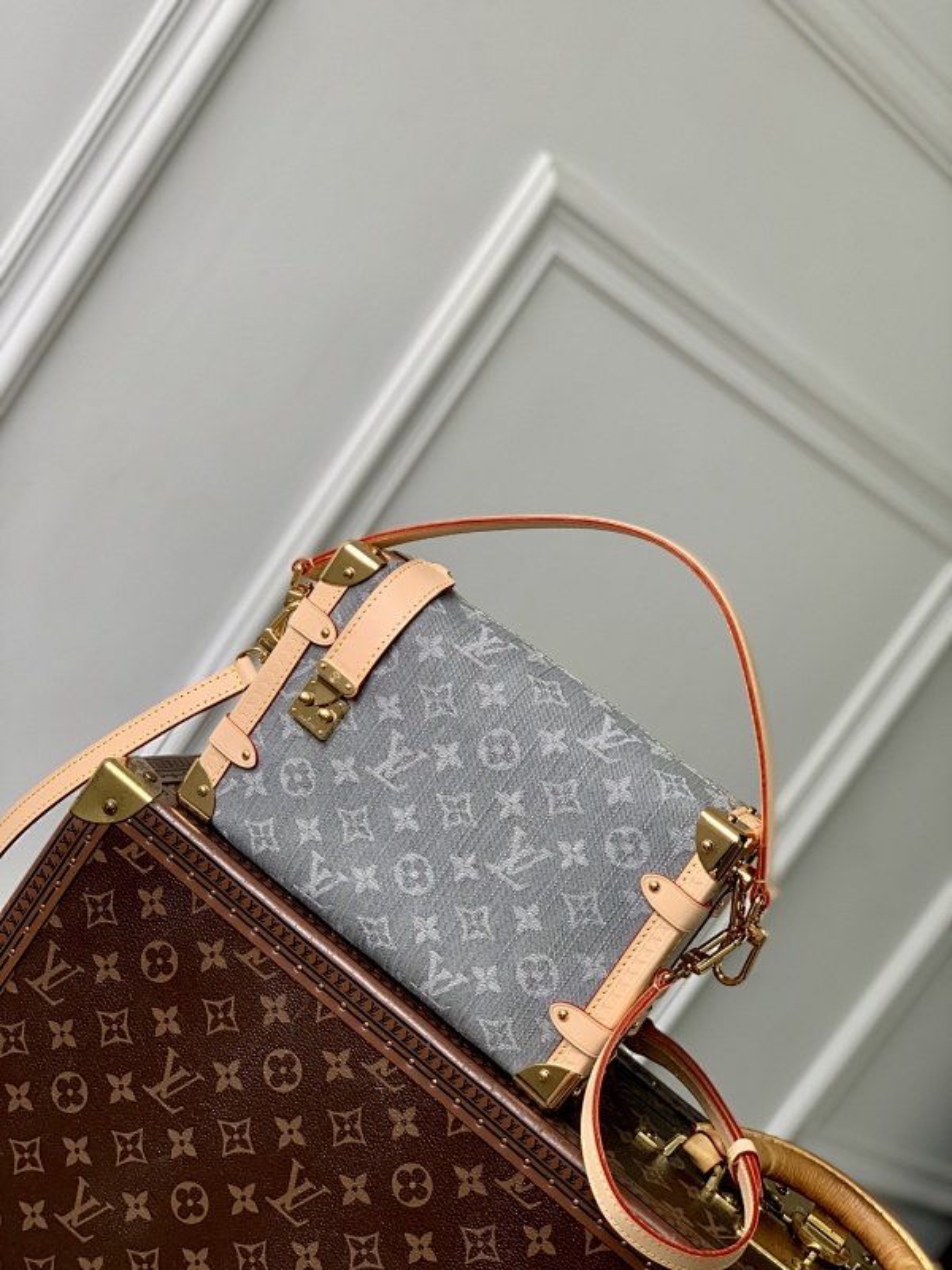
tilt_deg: -7.0
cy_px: 635
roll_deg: -34.8
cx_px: 476
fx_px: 1907
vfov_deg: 36.8
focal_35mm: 52
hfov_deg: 28.0
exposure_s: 1/122
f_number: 2.4
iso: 32
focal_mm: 6
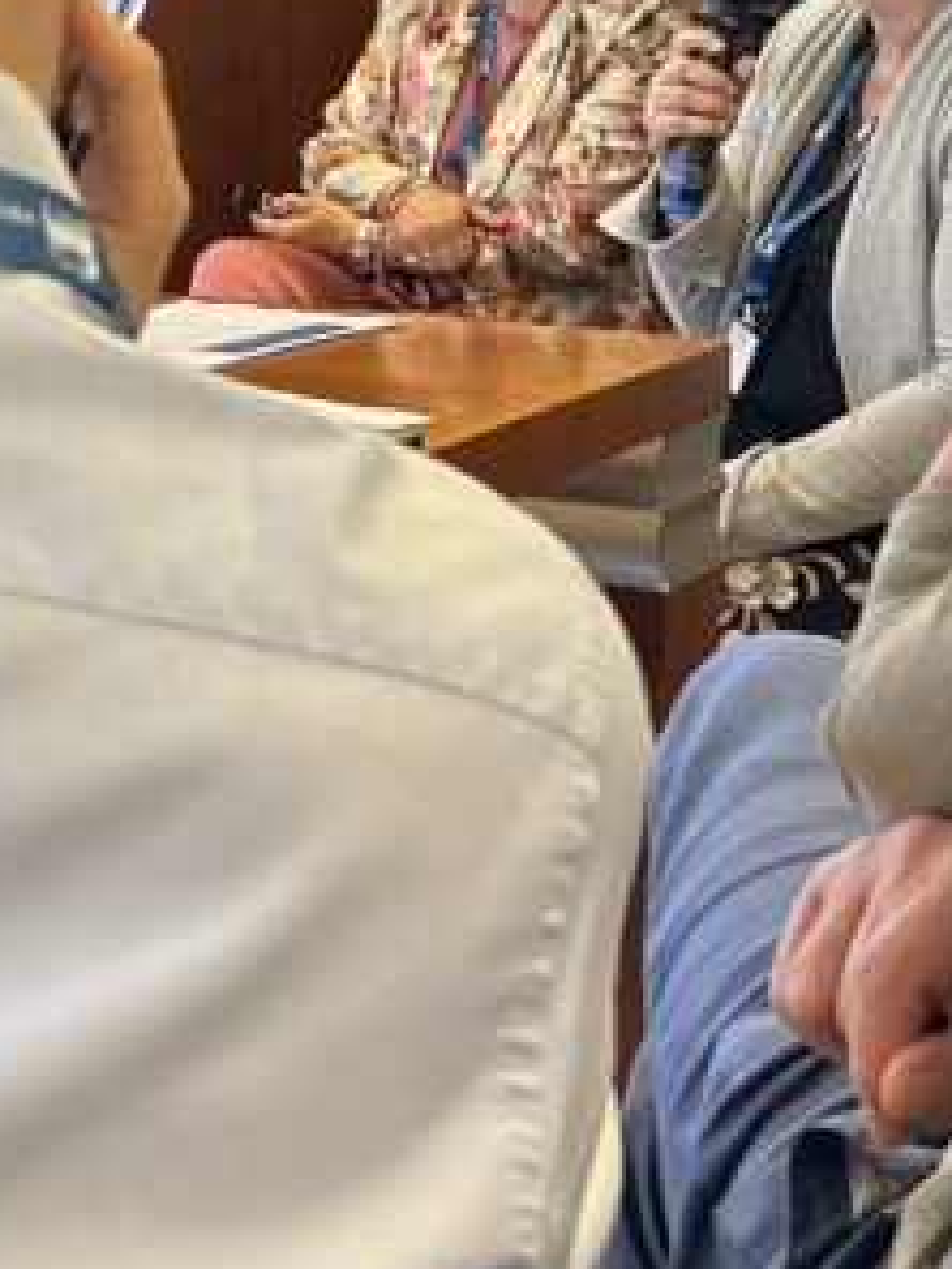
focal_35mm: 83
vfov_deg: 22.7
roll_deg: -0.5
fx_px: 3044
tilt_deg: -1.3
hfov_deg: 17.4
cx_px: 17
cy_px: 13
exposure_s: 1/50
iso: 320
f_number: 1.78
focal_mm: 6.86
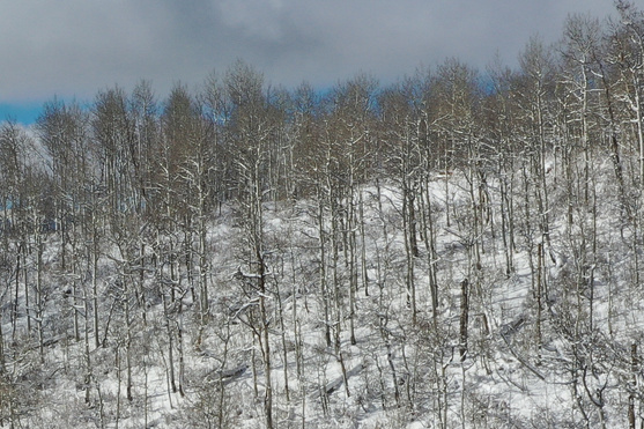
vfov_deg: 13.0
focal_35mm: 103
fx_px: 1842
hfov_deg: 19.5
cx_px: 83
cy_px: 512
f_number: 7.1
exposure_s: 1/640
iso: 100
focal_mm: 10.26
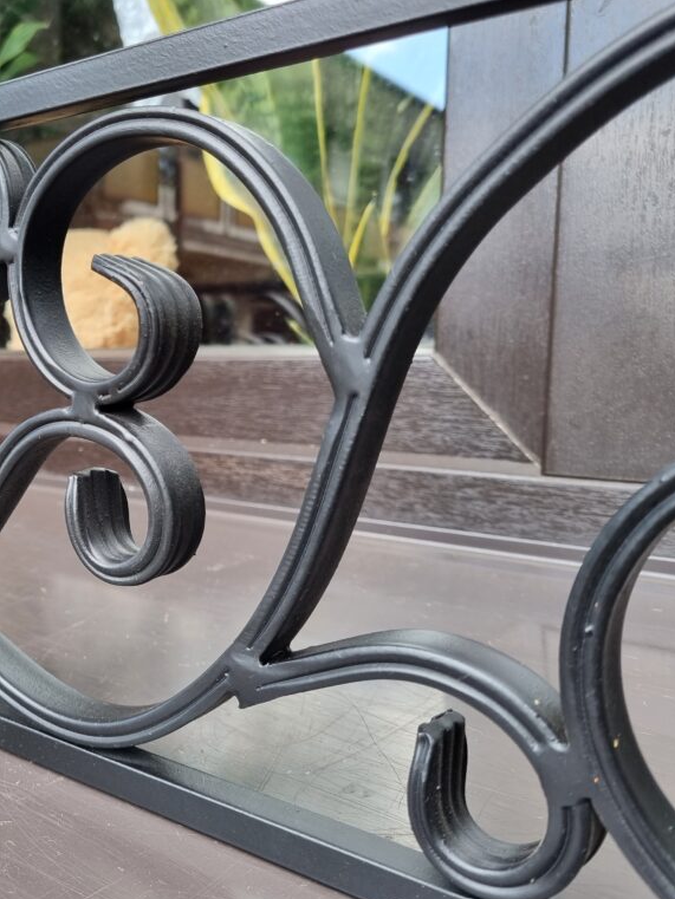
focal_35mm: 35
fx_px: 910
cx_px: 93
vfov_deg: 52.6
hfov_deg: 38.5
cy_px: 451
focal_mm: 5.4
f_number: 1.8
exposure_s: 1/100
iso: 50
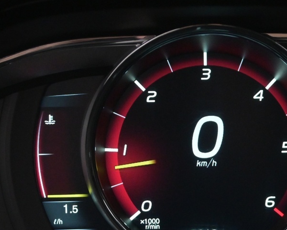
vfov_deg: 13.9
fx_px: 937
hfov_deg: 17.3
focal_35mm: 110
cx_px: 207
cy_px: 166
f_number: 4.8
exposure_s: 1/60
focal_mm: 29
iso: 2500
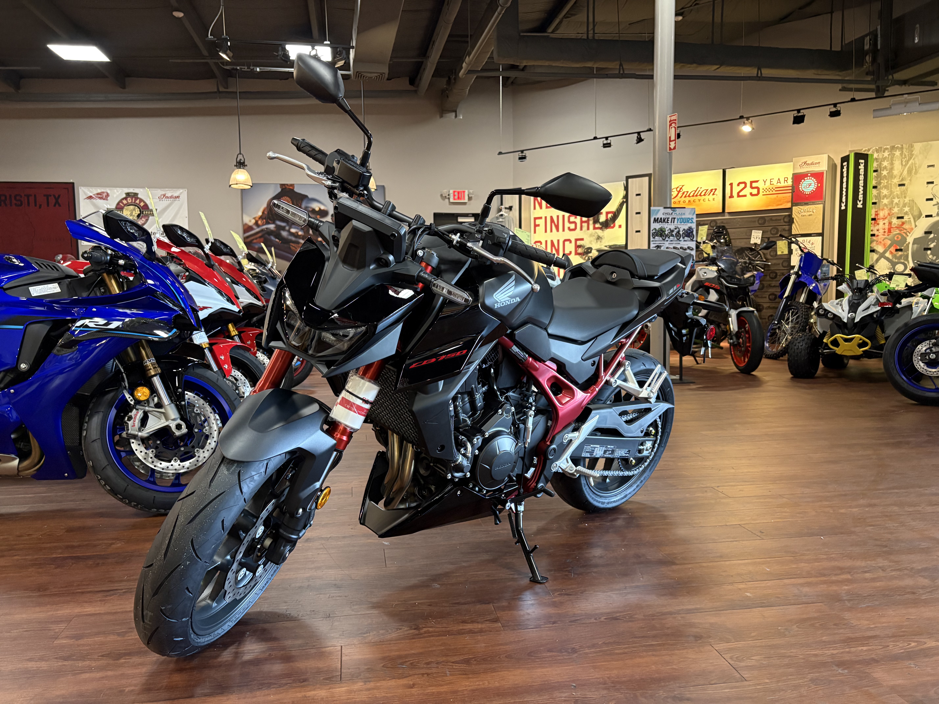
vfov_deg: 53.1
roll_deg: +0.7
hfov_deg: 67.3
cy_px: 352
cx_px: 470
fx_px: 705
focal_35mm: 26
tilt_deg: -4.9
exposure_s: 1/60
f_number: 1.6
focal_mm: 5.96
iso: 400
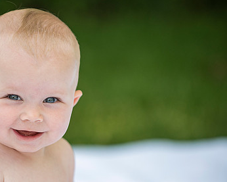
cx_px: 50
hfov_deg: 6.1
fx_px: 2117
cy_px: 110
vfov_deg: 4.9
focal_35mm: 315
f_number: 2.8
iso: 400
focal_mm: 200
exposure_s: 1/1000
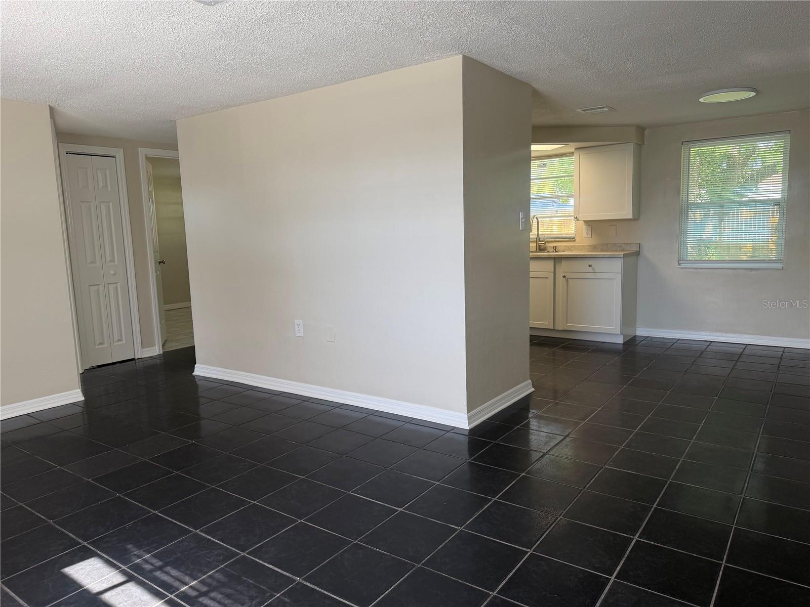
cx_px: 405
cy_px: 304
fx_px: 562
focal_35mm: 24
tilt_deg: -6.7
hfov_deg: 71.6
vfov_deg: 56.8
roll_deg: +2.1
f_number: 1.78
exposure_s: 1/120
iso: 100
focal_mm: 6.76
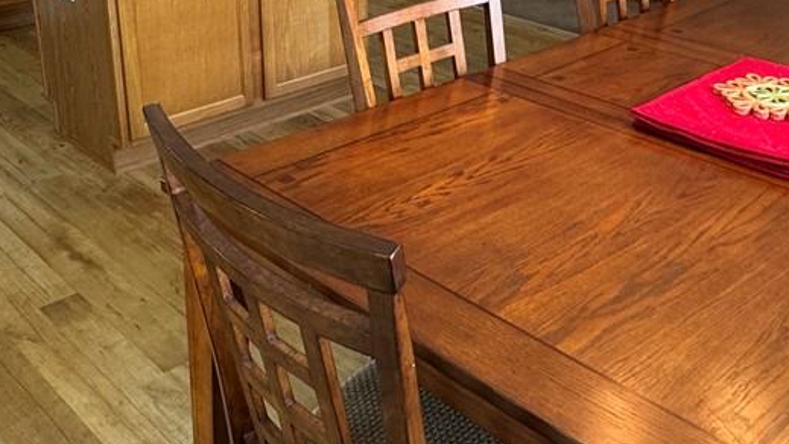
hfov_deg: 43.7
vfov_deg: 24.7
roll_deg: -0.5
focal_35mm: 47
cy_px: 50
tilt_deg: -17.2
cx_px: 406
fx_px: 983
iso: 200
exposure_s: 1/60
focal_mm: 2.22
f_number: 2.2
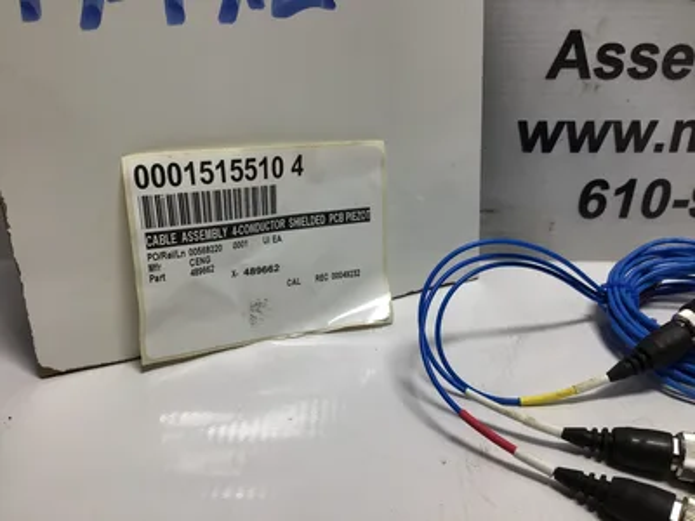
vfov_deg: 45.4
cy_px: 260
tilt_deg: -26.8
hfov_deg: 58.4
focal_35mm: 31
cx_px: 348
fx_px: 622
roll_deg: -2.1
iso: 25
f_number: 2.4
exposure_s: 1/148
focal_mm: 3.3
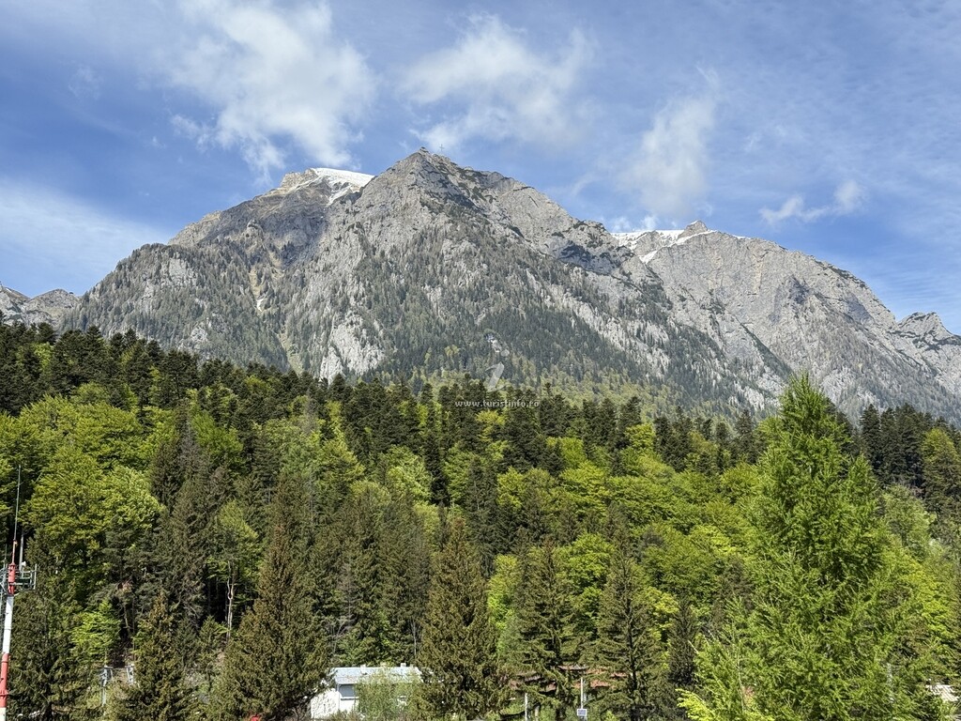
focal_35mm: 48
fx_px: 1333
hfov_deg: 39.7
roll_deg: +0.4
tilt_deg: +14.2
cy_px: 360
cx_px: 480
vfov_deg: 30.3
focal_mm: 6.76
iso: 80
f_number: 1.78
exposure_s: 1/4878
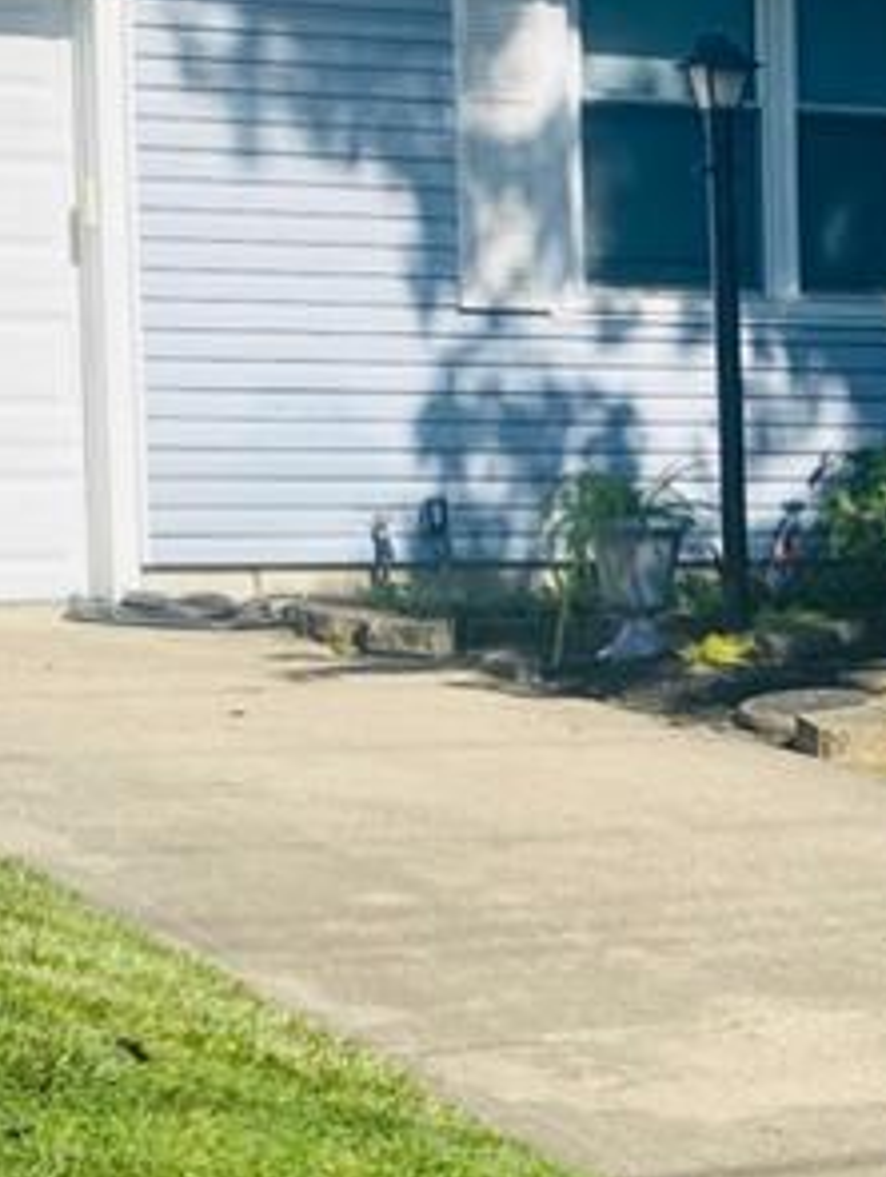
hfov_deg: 11.0
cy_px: 1089
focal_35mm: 132
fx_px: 4495
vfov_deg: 14.7
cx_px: 1147
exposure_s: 1/2463
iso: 32
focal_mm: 4.25
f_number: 1.8
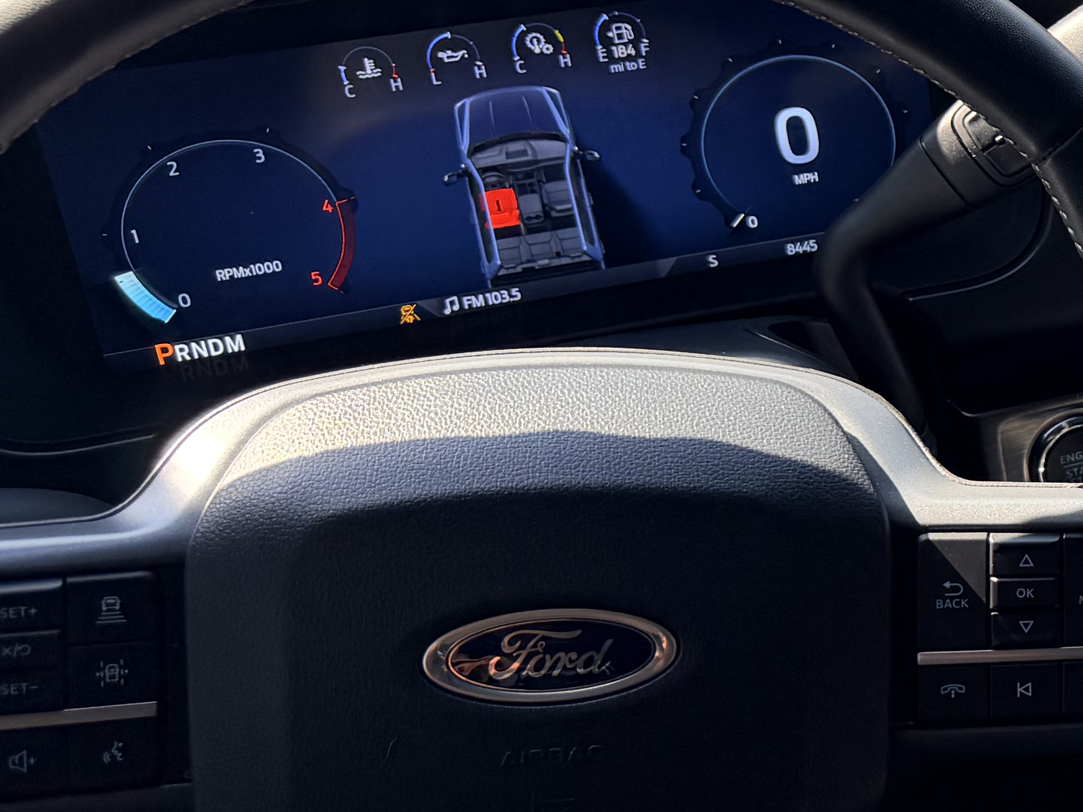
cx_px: 1585
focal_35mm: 73
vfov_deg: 20.1
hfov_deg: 22.4
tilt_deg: -28.4
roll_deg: +1.2
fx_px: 2284
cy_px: 317
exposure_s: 1/177
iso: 80
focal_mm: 6.76
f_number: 1.78
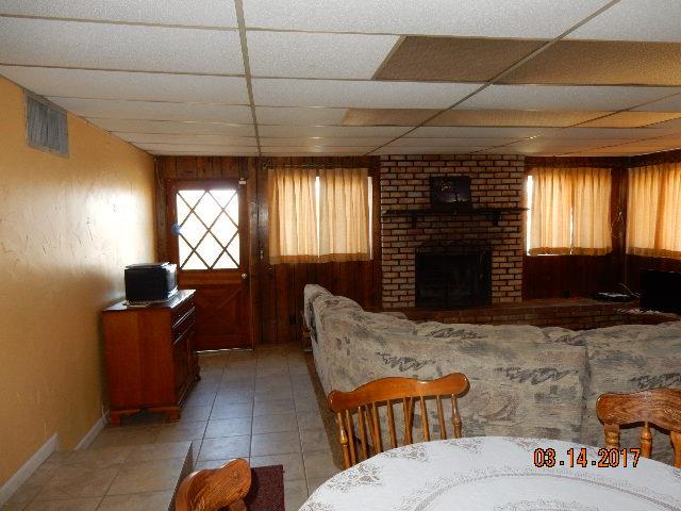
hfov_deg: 69.4
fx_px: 492
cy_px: 256
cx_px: 340
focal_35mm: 25
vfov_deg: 54.9
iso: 250
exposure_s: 1/30
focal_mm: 4.5
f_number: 3.7
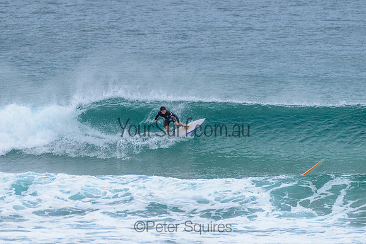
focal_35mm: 613
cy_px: 119
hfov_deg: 3.4
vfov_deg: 2.2
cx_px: 178
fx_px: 6235
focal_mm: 500
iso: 450
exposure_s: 1/2000
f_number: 5.6
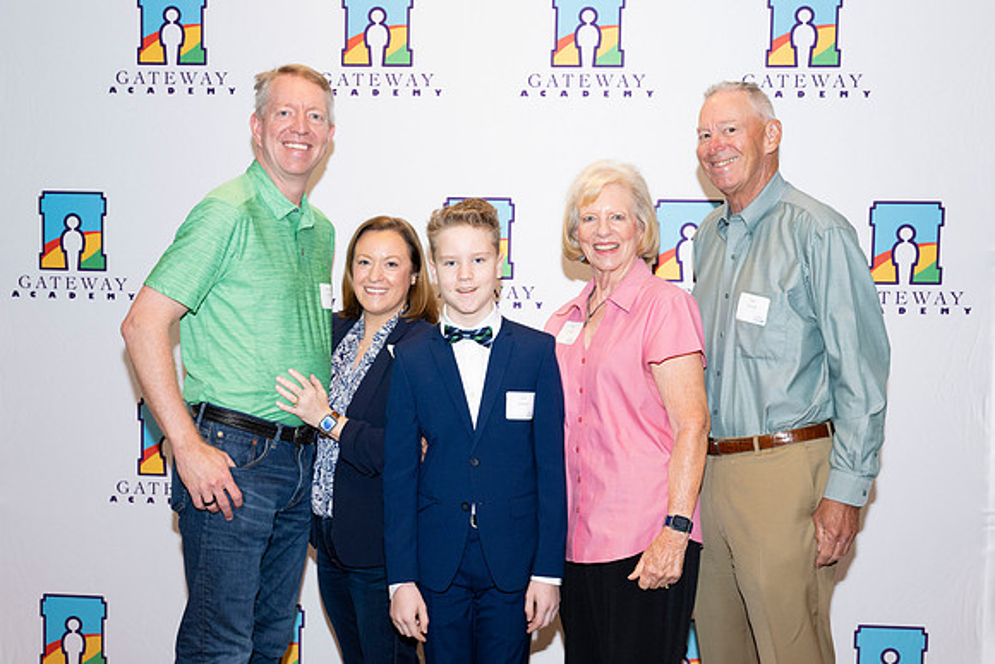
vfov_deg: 28.8
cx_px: 486
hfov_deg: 42.1
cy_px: 332
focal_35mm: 47
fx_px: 1294
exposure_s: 1/160
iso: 800
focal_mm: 45
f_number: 5.6
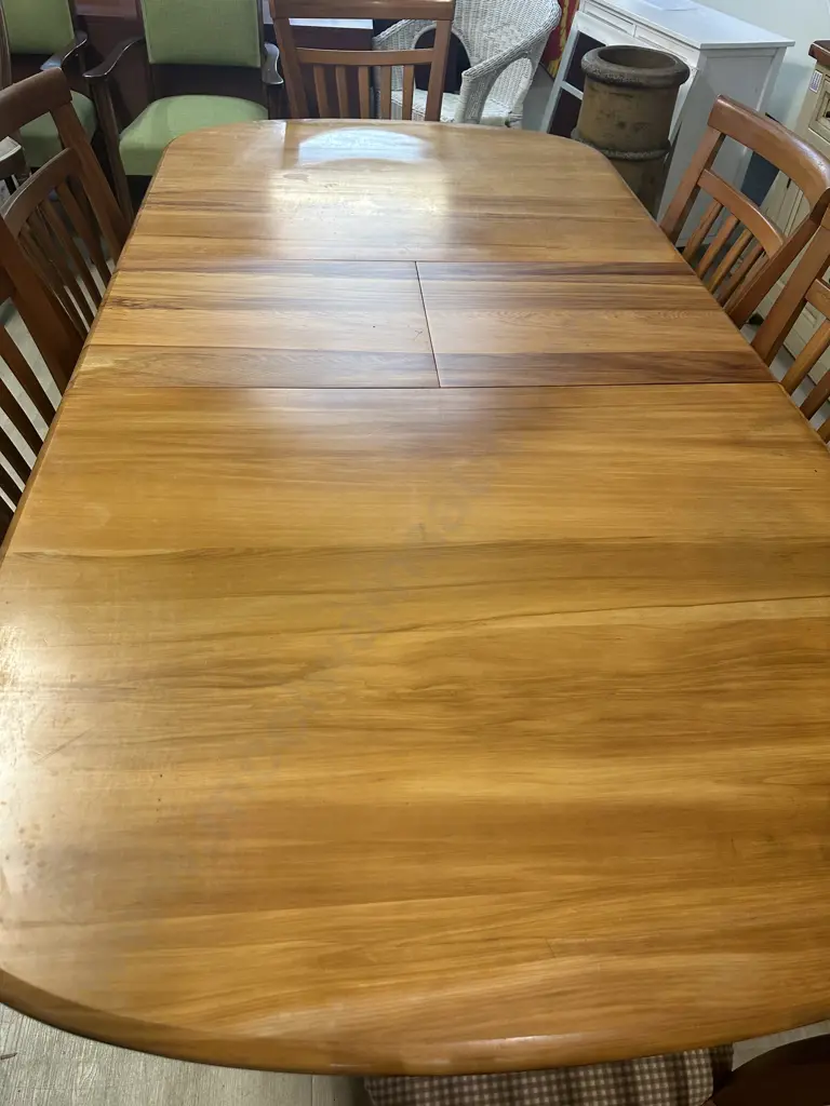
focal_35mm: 24
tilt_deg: -43.8
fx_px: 767
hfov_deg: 56.8
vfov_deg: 71.6
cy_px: 553
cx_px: 415
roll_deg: -4.2
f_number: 1.78
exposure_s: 1/100
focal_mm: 6.86
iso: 160
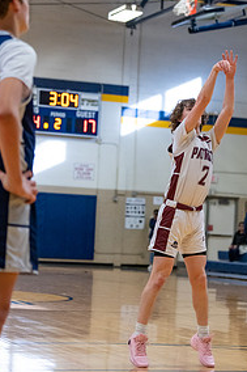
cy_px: 172
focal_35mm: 111
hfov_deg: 12.3
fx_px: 1144
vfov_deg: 18.4
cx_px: 176
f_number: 2.8
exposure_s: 1/1000
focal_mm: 70
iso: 5000
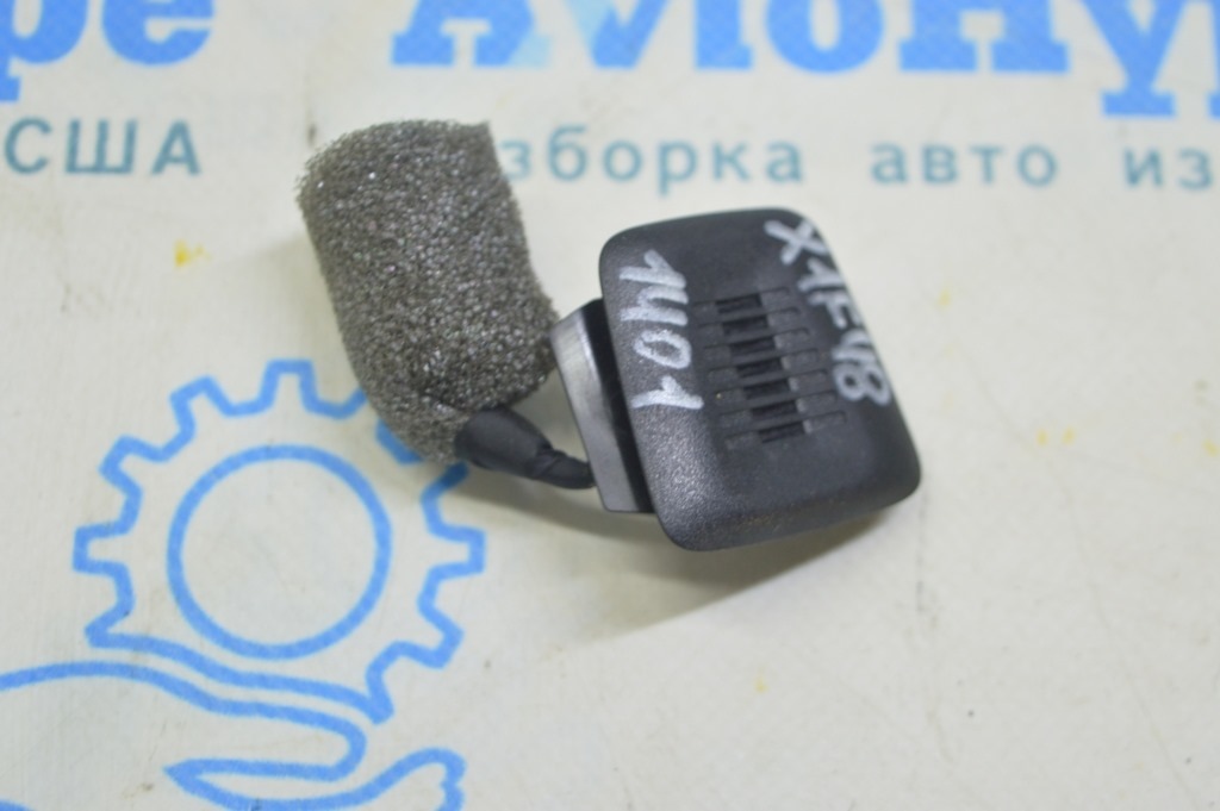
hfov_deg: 29.9
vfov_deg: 20.1
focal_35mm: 68
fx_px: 2286
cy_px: 406
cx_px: 610
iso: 400
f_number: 5.6
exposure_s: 1/20
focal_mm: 45
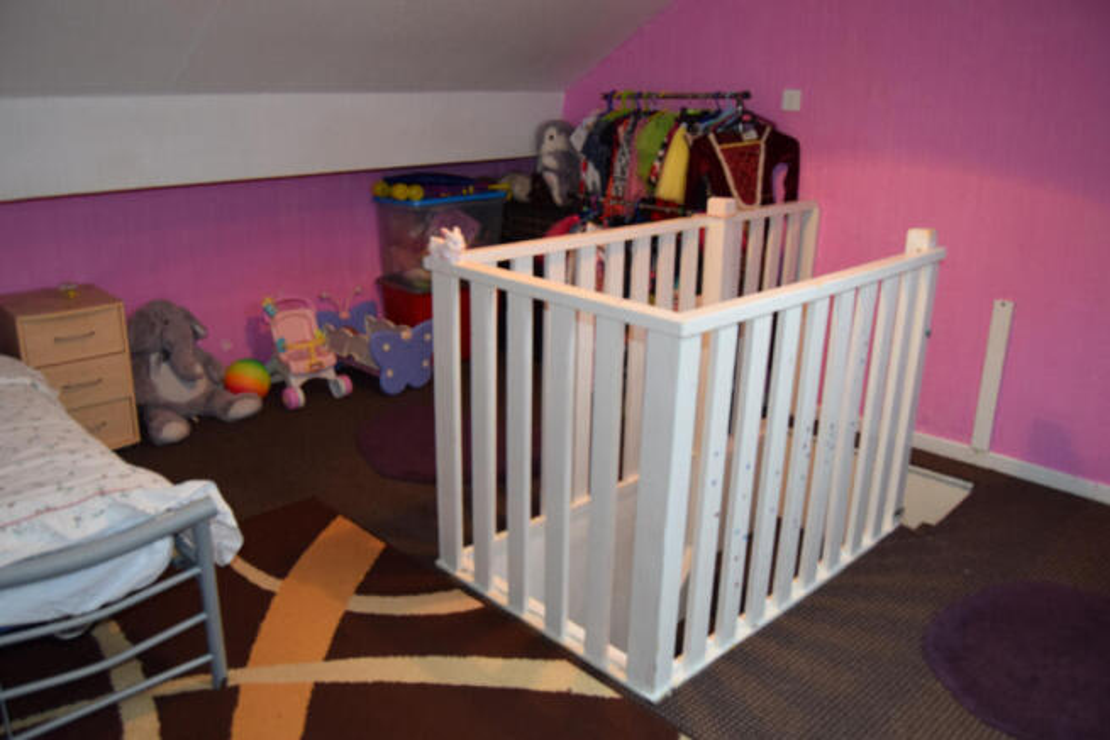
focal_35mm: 27
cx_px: 555
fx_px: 833
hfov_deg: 67.4
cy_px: 370
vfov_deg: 48.0
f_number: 4.5
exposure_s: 1/80
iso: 800
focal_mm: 18
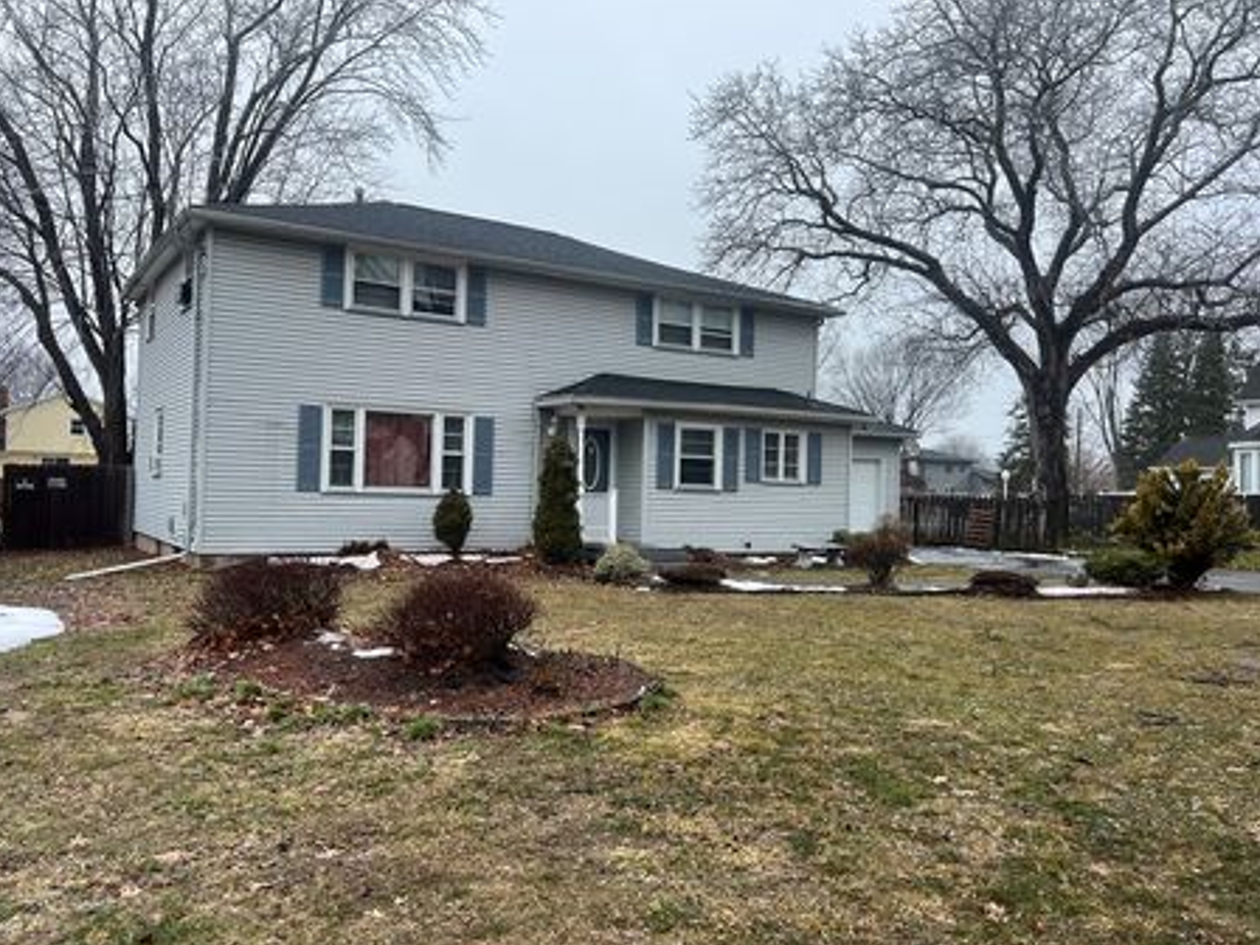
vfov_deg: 48.2
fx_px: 1056
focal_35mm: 29
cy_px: 468
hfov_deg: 61.7
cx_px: 624
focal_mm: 5.7
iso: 50
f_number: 1.5
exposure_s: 1/791
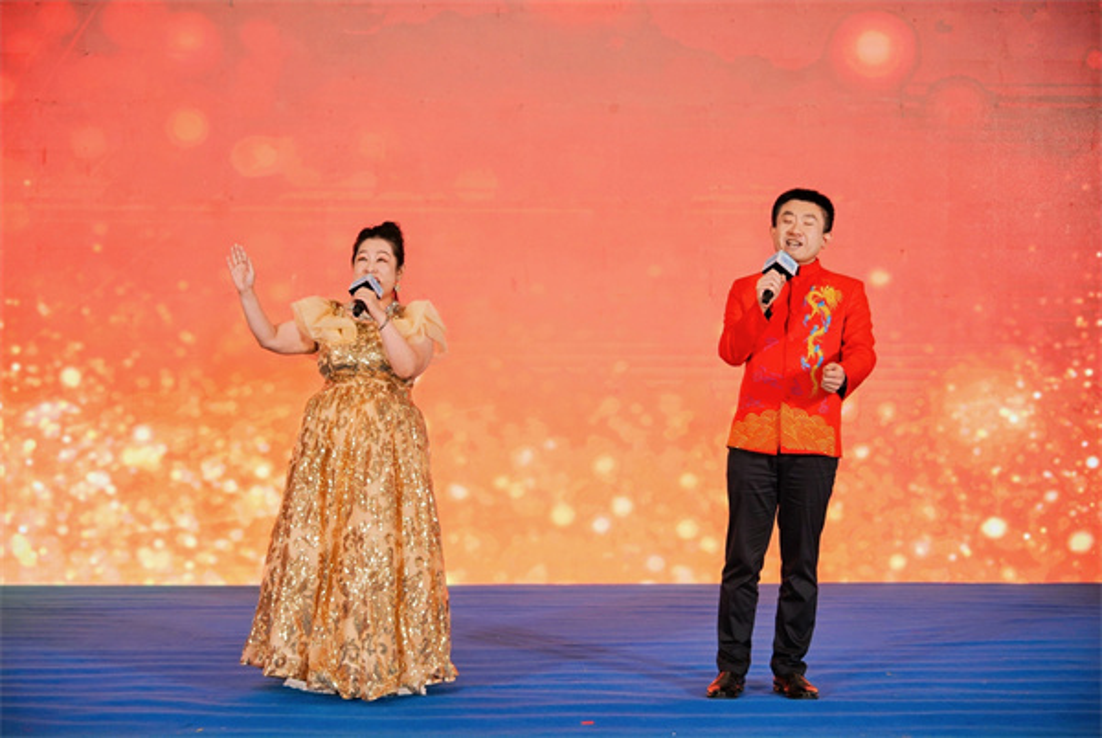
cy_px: 369
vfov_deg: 19.5
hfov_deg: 28.8
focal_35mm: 70
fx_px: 2146
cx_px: 551
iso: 400
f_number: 2.8
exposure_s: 1/1.43
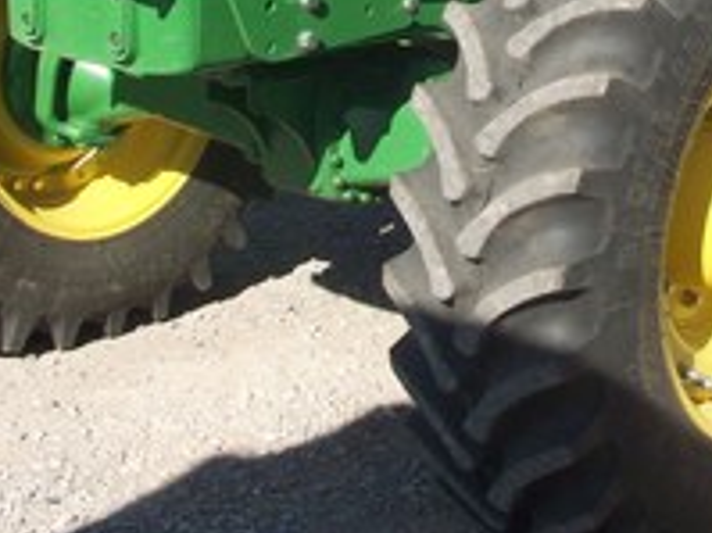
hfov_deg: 20.9
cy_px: -161
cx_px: 565
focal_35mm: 93
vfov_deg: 15.1
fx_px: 1912
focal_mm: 5.7
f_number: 5.5
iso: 64
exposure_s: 1/240
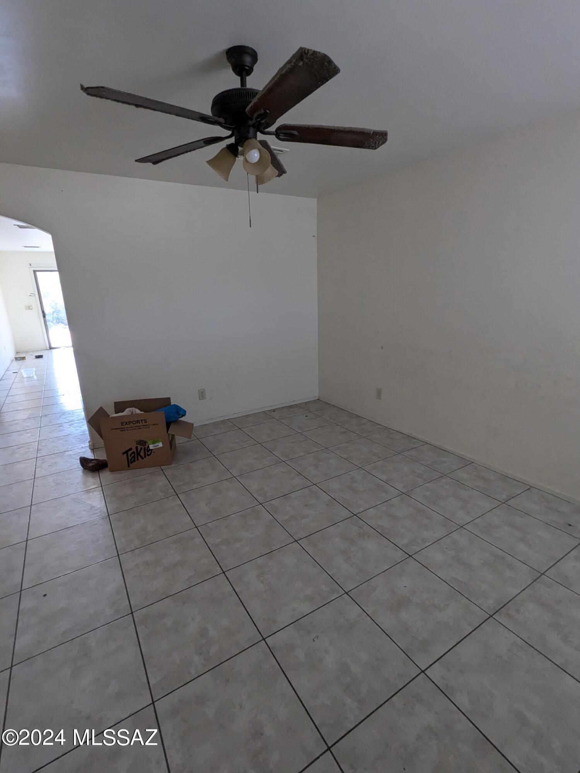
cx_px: 290
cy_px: 386
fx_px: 357
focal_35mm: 16
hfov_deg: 78.1
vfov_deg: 94.5
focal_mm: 2.35
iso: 242
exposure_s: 1/151
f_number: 2.2
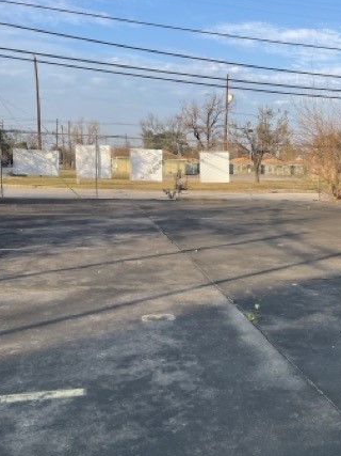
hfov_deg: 36.0
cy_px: 245
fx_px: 513
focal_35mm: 39
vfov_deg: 47.8
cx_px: 253
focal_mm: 4.2
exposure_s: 1/1435
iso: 32
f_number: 1.6
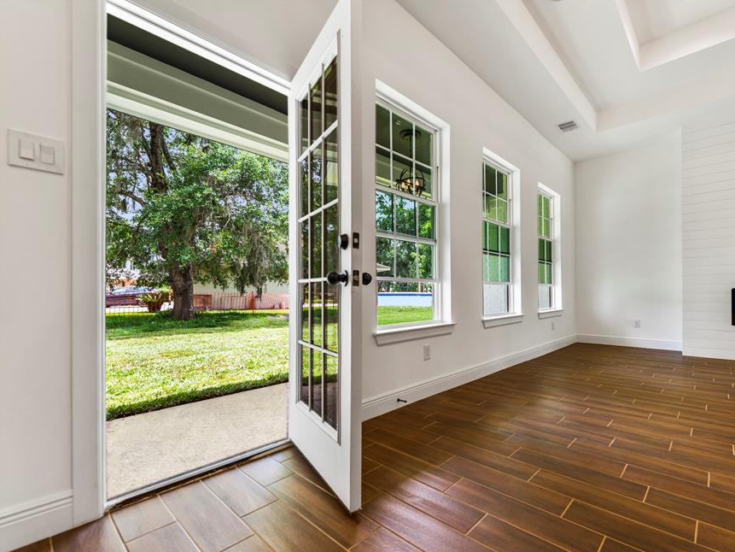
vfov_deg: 78.1
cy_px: 290
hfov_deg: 93.4
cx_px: 435
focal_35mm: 16
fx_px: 340
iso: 100
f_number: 5.6
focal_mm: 14
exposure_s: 1/50
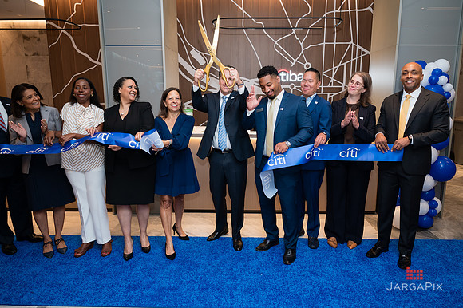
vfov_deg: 51.2
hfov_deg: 71.5
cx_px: 239
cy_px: 153
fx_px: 322
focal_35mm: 25
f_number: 3.2
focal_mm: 24
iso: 400
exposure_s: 1/160
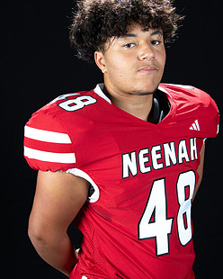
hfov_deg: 19.4
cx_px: 117
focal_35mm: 79
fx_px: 652
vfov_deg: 24.1
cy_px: 155
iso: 320
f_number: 9
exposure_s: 1/160
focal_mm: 58
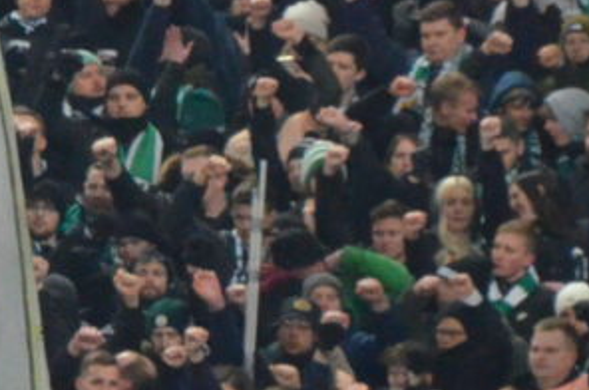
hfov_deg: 2.4
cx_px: -380
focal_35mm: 853
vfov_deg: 1.6
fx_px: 13921
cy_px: 12
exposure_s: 1/125
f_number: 5.6
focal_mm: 105
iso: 3200
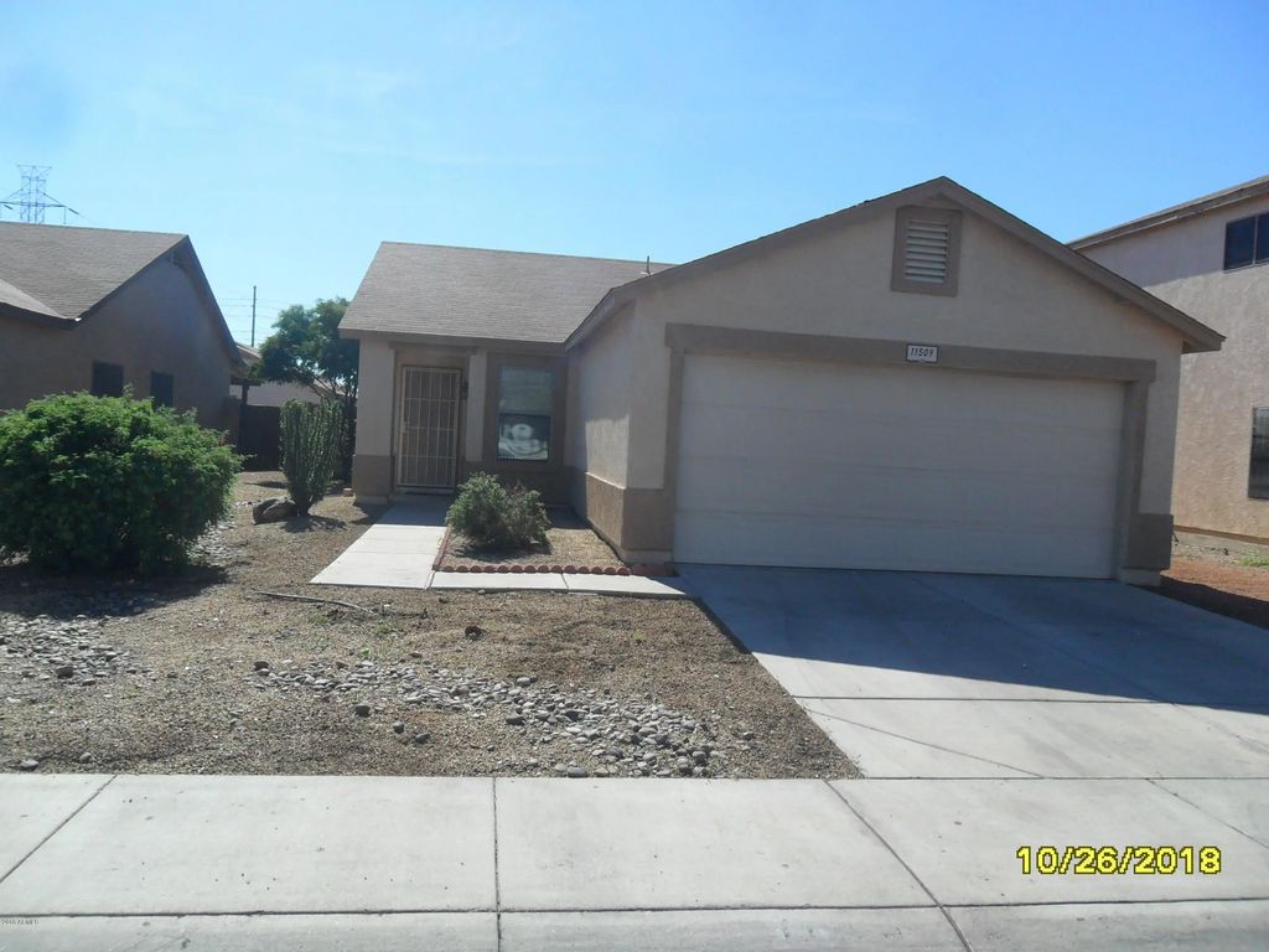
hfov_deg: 65.3
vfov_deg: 51.4
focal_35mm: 27
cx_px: 634
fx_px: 990
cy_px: 476
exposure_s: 1/250
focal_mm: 4.9
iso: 100
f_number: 8.9
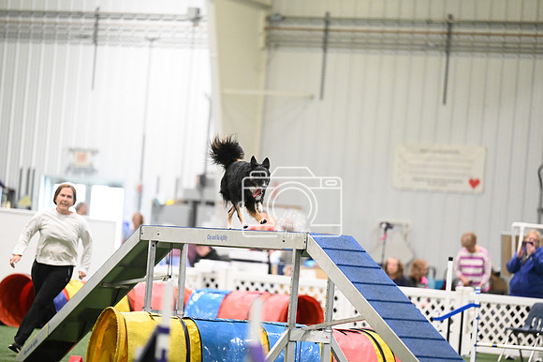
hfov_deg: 10.3
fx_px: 3015
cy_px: 181
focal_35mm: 200
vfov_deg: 6.9
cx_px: 272
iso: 10000
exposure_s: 1/1000
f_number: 3.2
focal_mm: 200
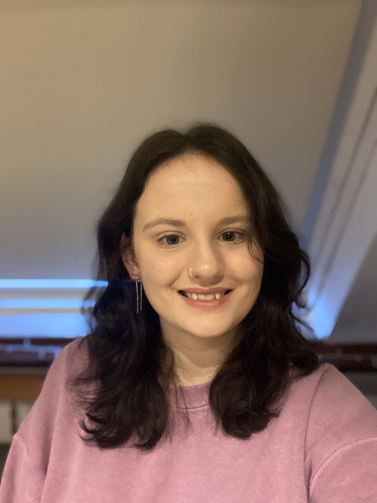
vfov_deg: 60.0
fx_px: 436
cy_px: 252
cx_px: 188
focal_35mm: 30
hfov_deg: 46.8
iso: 640
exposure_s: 1/25
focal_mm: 2.71
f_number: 2.2
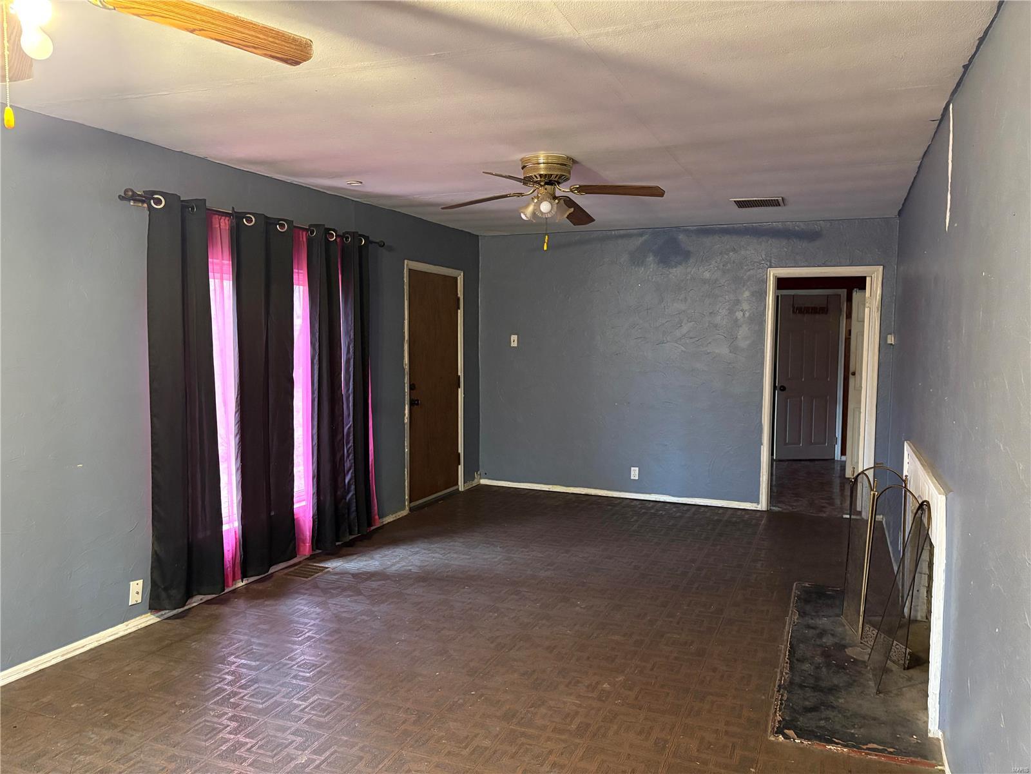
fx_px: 774
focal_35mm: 26
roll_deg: +0.0
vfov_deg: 53.1
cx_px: 516
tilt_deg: -3.6
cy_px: 387
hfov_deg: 67.3
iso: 640
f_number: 1.6
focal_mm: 5.96
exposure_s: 1/30
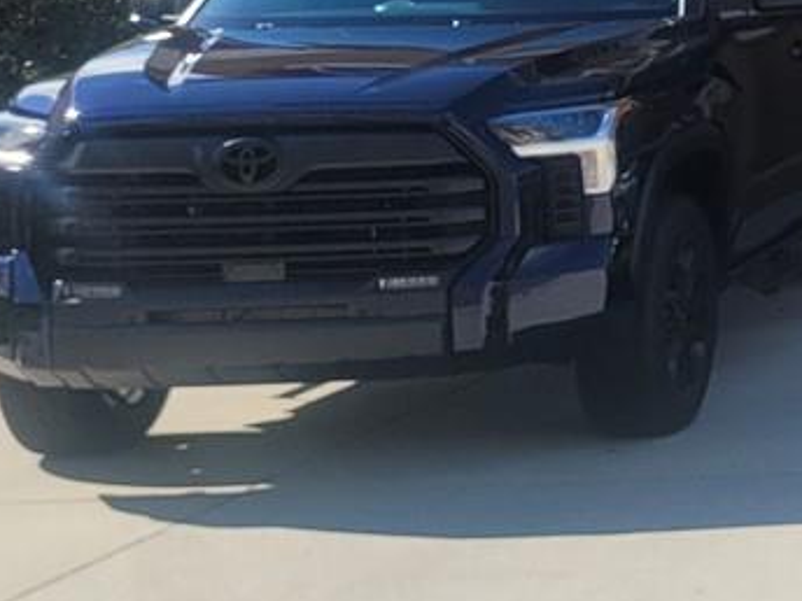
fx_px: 2803
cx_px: 1753
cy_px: -184
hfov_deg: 13.3
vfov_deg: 11.9
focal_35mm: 121
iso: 40
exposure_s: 1/2404
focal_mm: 5.4
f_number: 1.8
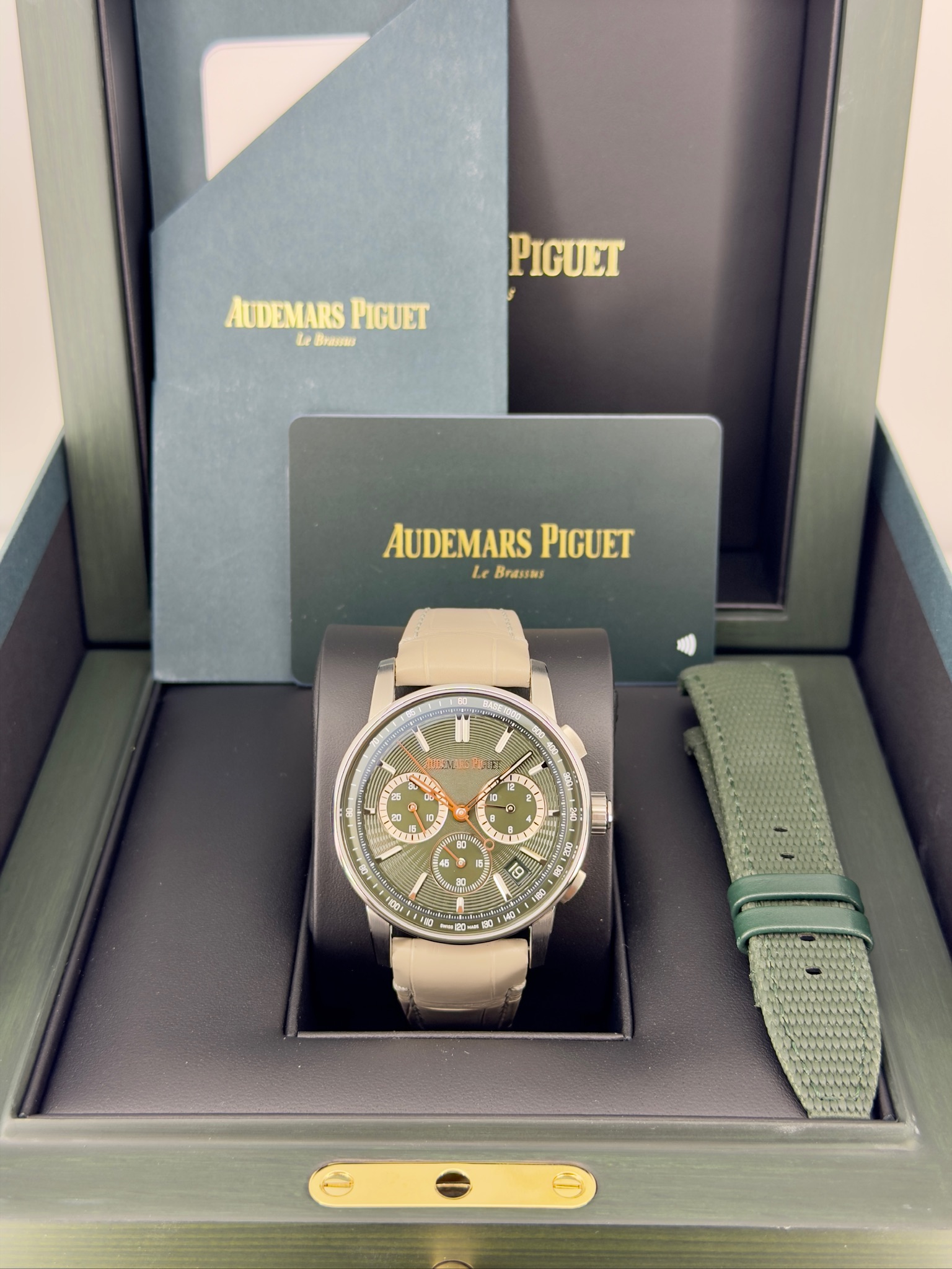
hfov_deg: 30.3
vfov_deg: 39.7
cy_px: 634
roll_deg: -0.7
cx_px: 476
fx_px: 1760
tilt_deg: -31.2
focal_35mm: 48
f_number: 1.78
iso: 100
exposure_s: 1/63
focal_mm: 6.76
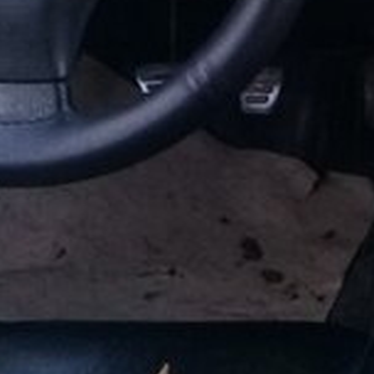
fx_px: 1455
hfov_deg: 13.9
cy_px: -215
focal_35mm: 119
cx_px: 527
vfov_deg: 13.6
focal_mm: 3.3
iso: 50
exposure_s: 1/33
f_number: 2.2
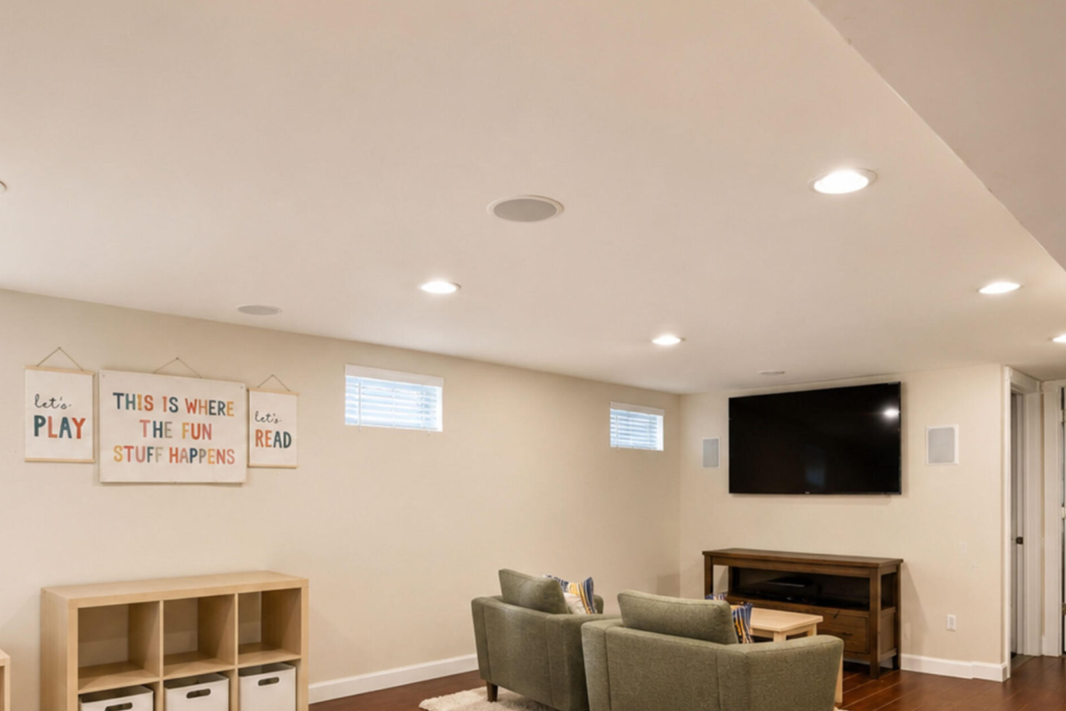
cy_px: 548
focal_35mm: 24
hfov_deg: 73.3
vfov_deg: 50.5
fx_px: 711
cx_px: 455
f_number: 2.8
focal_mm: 10
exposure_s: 1/6
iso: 100
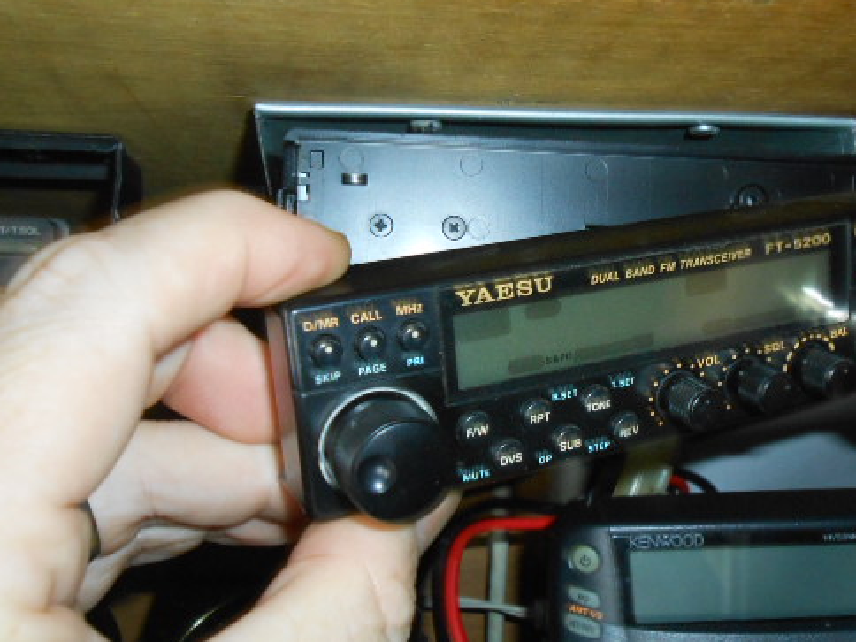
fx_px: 1113
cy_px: 327
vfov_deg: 32.2
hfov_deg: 41.8
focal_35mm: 45
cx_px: 538
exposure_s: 1/1.3
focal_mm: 6
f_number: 12.5
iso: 400
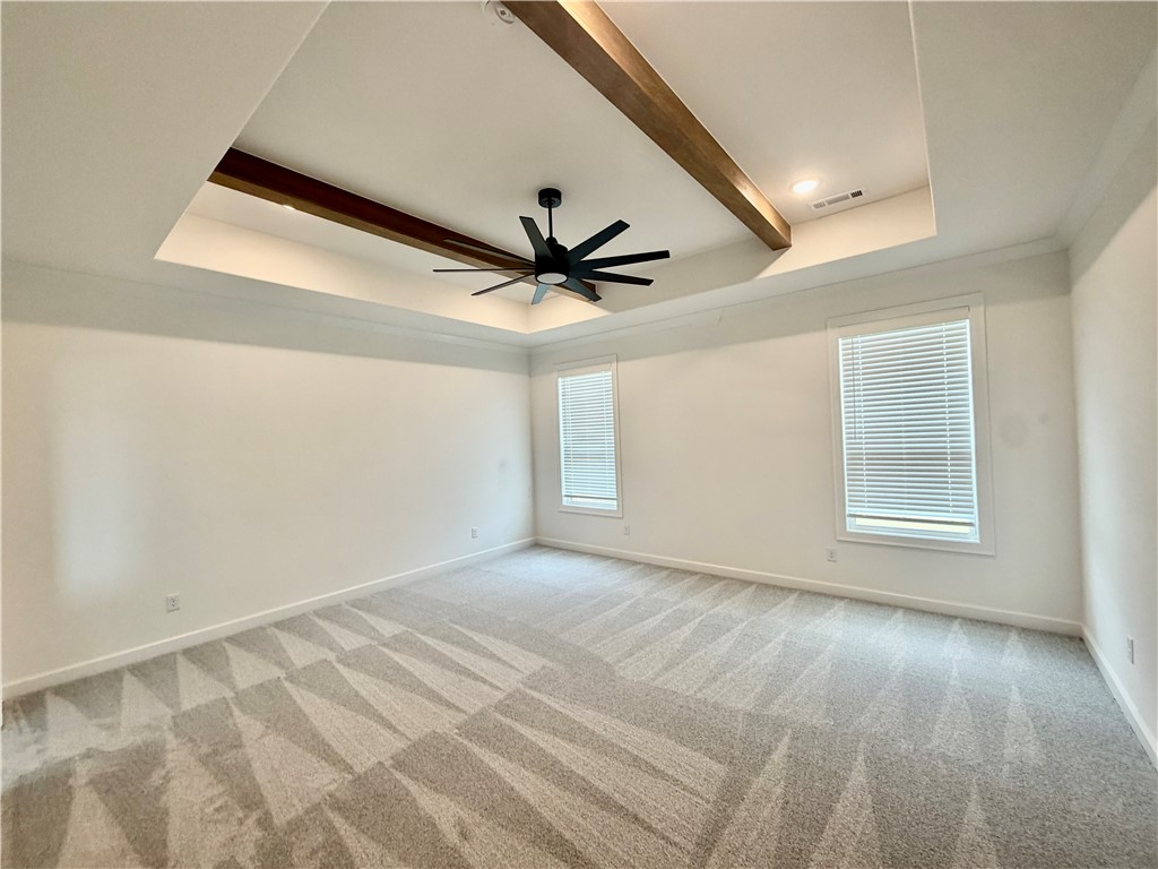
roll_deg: +3.0
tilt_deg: +2.0
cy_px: 434
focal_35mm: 14
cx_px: 579
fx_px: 468
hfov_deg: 102.1
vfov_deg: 85.7
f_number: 2.2
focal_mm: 2.22
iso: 160
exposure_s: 1/120
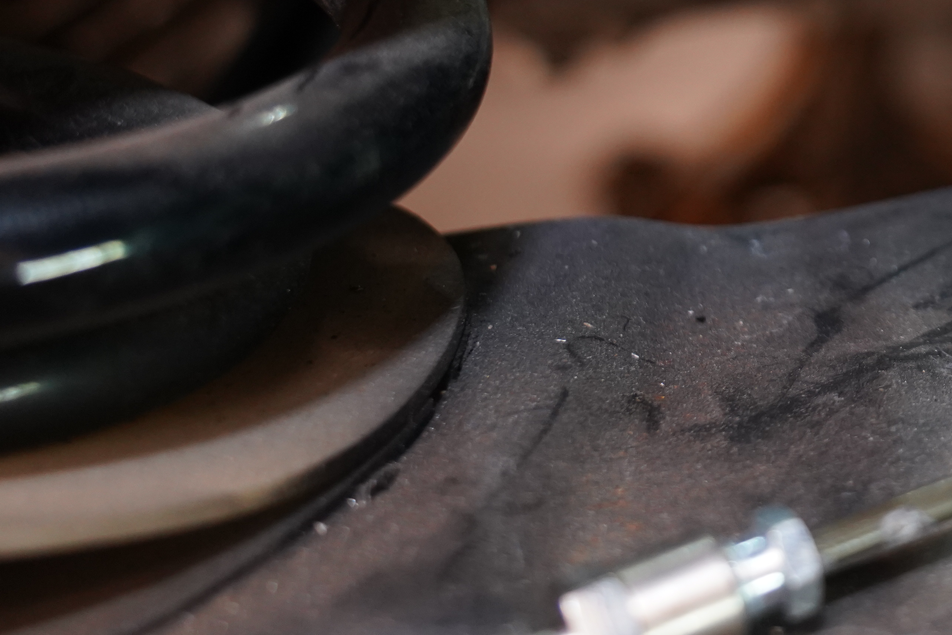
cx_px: 1077
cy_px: 6
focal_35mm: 82
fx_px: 2168
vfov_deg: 16.3
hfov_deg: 23.1
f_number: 4
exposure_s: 1/60
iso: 2000
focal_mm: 35
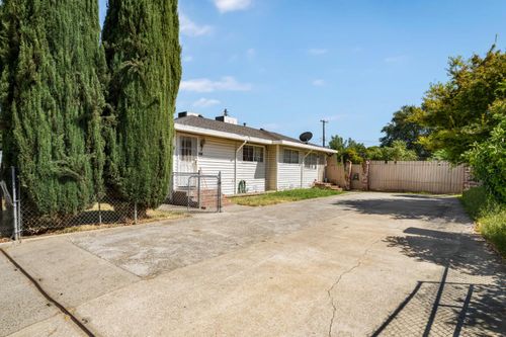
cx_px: 253
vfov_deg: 64.5
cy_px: 168
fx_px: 267
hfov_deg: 86.9
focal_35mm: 19
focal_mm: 19
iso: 320
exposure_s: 1/60
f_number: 7.1
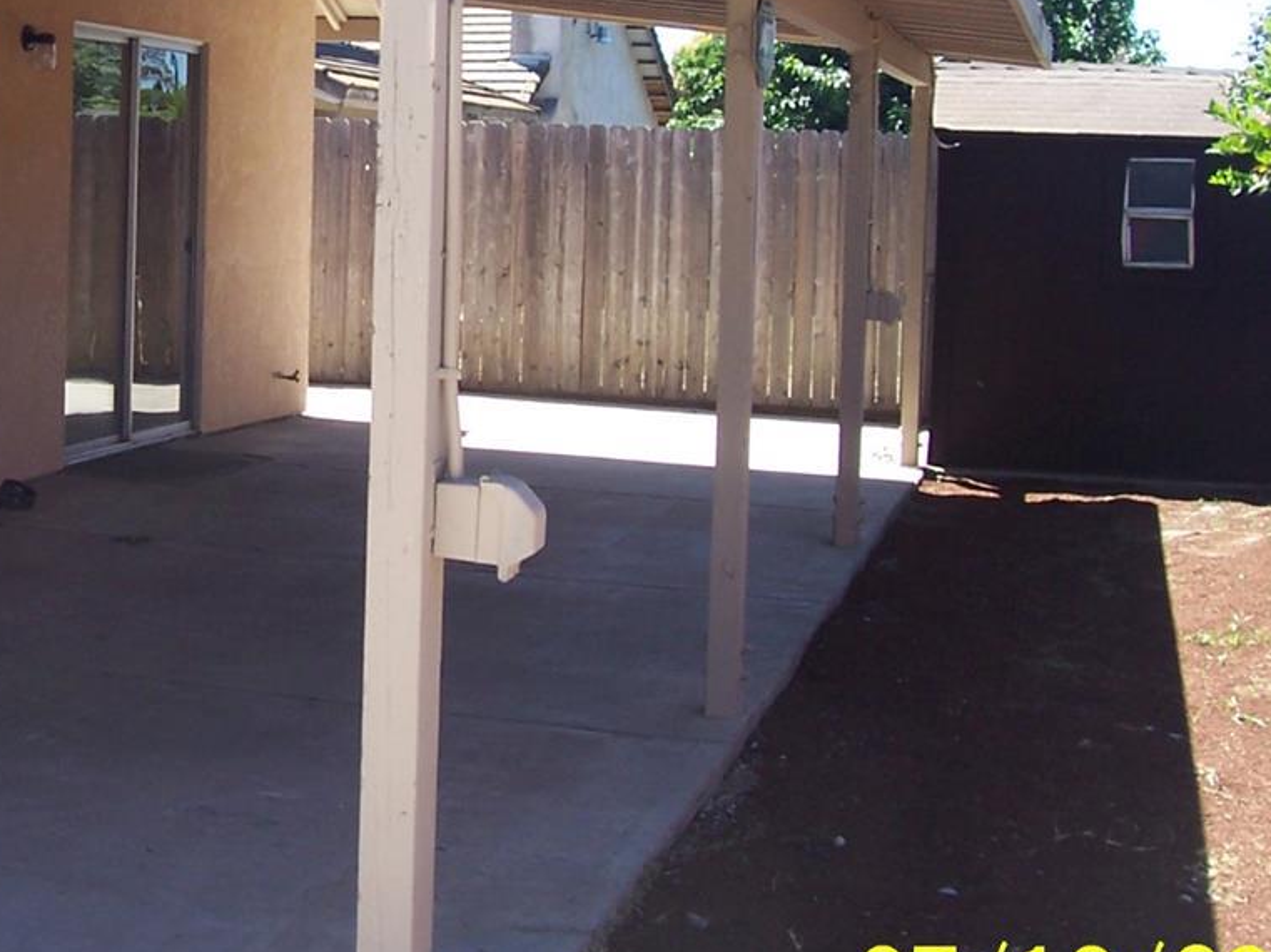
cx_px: 266
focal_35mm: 67
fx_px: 2459
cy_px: 281
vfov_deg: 21.8
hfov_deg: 28.4
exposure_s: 1/125
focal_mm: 5.6
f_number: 5.6
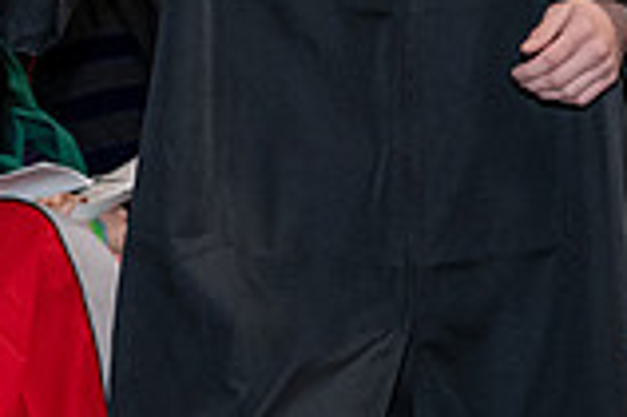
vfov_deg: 5.3
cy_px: -332
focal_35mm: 257
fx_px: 4471
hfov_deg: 8.0
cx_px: -12
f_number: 5
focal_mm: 70
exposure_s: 1/200
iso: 2500
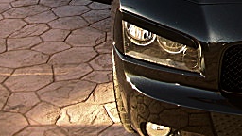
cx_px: 296
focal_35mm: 98
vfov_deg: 12.0
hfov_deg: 20.3
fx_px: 629
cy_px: -46
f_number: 2.8
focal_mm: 6.3
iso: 50
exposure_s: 1/80
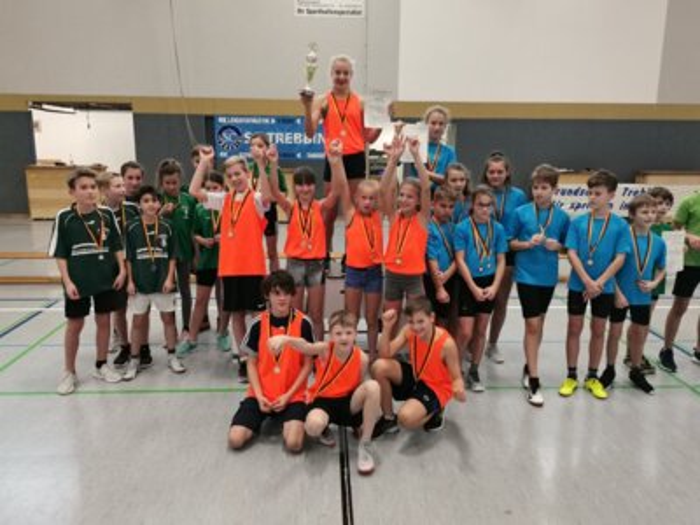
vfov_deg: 48.2
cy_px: 262
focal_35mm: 29
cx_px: 350
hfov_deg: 61.7
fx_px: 586
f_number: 1.8
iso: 400
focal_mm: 3.95
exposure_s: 1/50
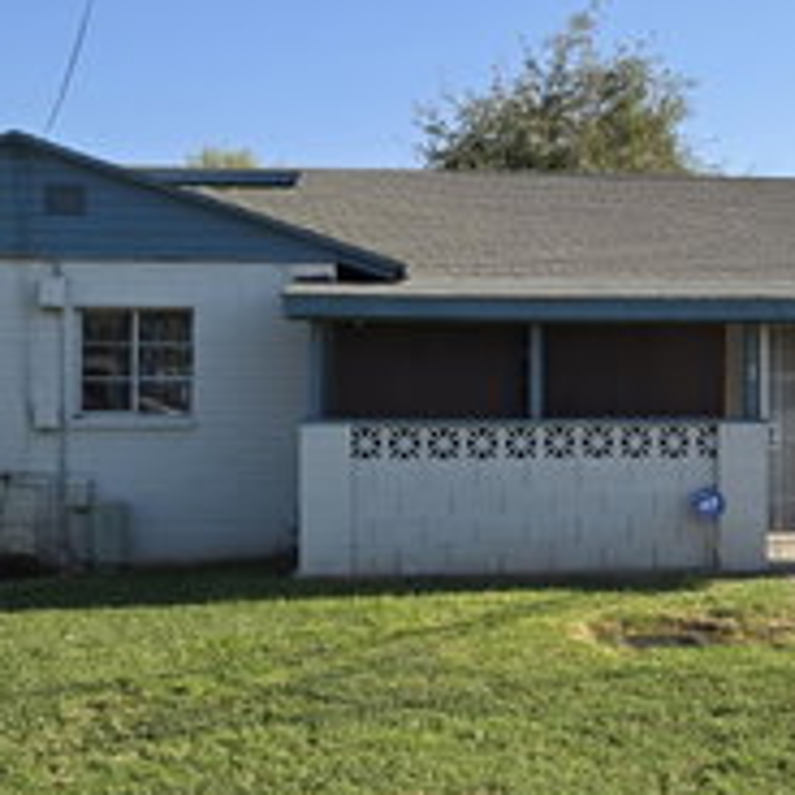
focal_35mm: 47
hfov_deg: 35.8
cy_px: 376
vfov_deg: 36.1
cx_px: 501
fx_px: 1221
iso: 25
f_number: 1.8
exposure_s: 1/1538
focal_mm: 5.4
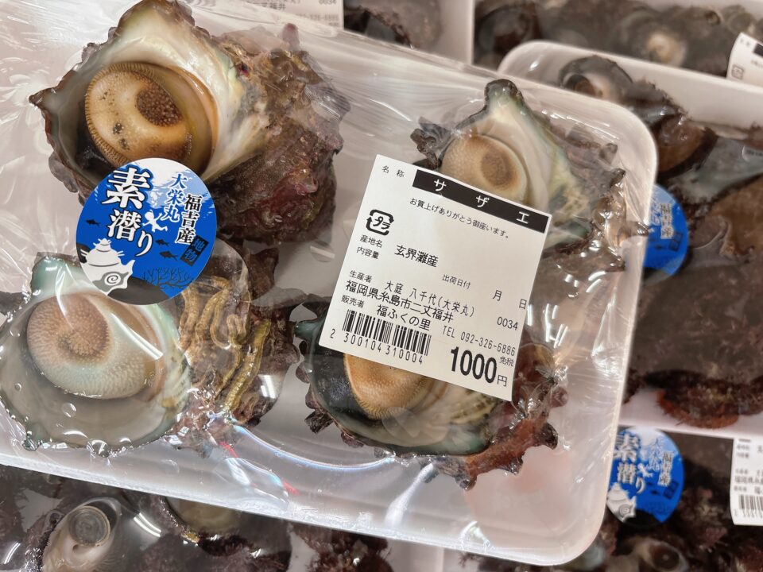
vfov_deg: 53.1
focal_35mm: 26
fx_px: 573
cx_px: 382
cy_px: 286
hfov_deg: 67.3
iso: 125
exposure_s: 1/60
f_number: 1.6
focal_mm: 5.96
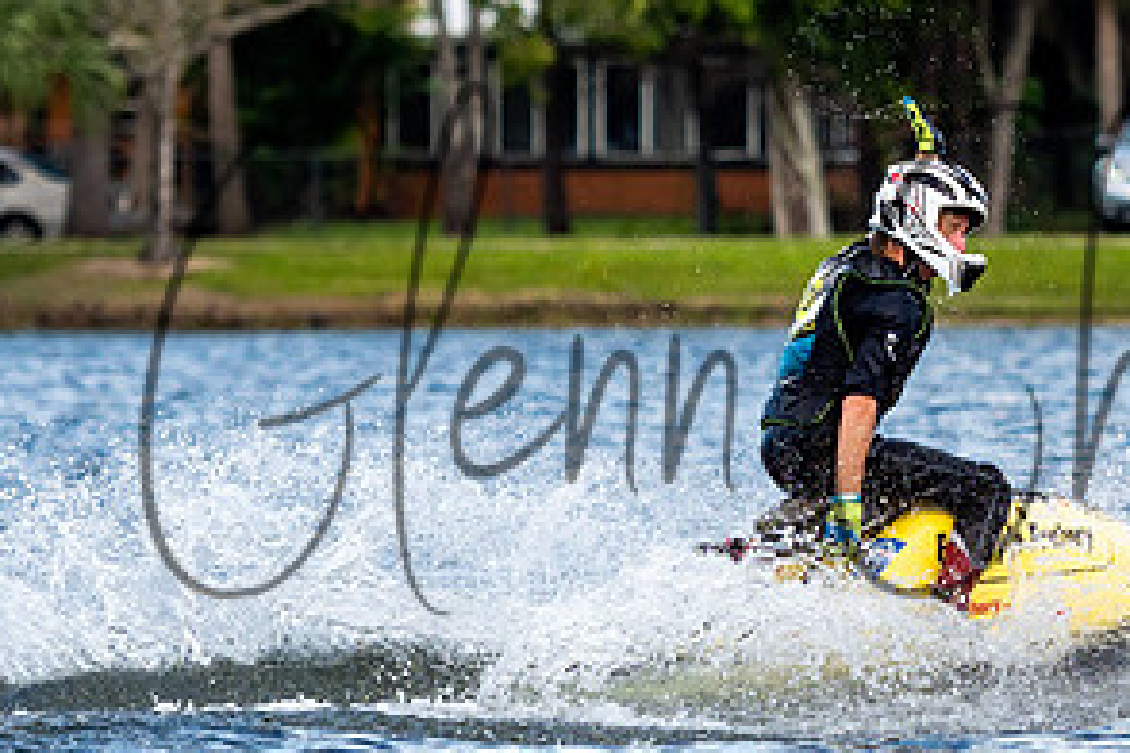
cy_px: 683
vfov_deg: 1.6
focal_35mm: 851
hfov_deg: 2.4
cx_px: 895
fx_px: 26710
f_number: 3.2
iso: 250
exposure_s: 1/2500
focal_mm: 150
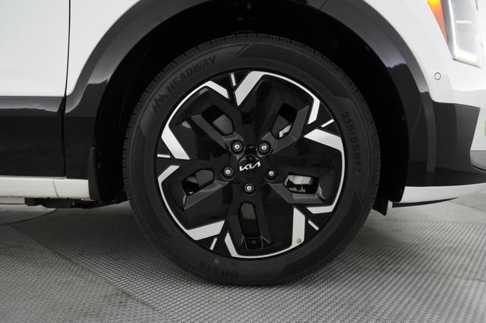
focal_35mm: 24
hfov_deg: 73.8
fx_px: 324
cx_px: 243
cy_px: 162
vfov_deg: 53.1
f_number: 4.5
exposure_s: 1/50
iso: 1600
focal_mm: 24
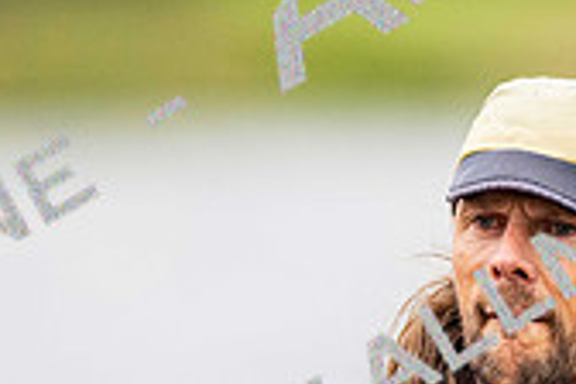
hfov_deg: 1.0
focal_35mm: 2072
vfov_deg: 0.7
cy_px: 595
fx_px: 33149
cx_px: 456
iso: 900
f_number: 4
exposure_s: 1/2500
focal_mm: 600
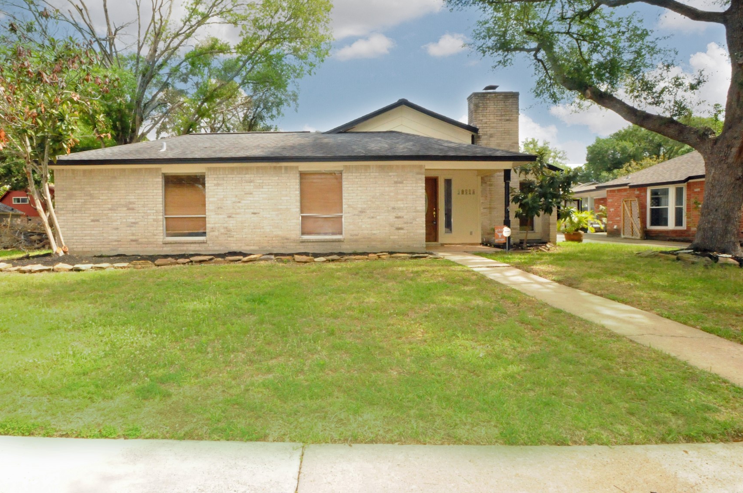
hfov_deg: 86.4
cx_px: 316
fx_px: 392
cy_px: 222
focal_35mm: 19
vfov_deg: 64.3
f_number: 22
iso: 3200
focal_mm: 10
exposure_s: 1/250
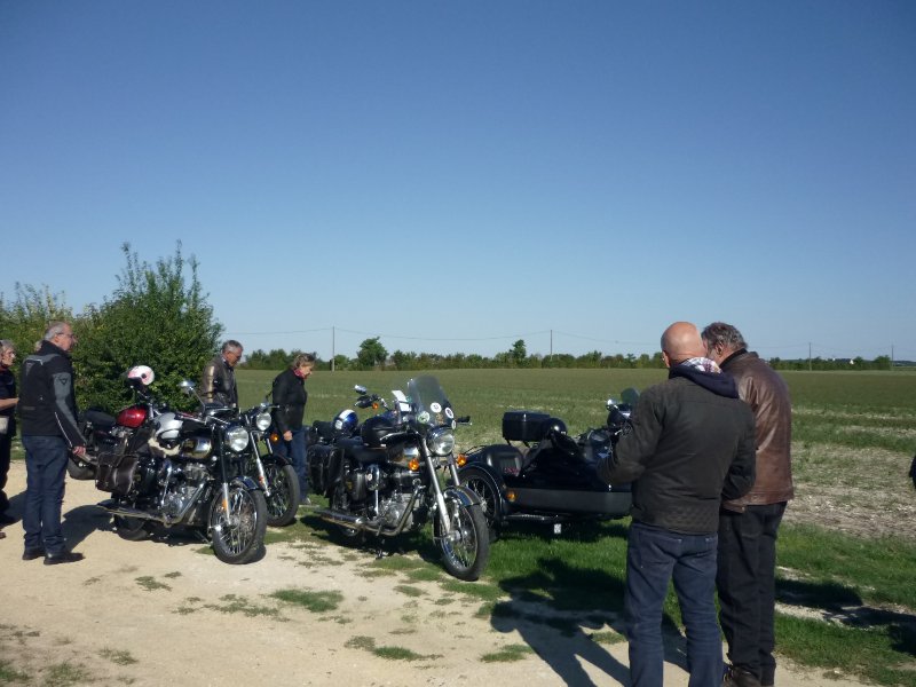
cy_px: 344
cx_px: 458
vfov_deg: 42.9
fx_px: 873
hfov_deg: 55.4
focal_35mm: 33
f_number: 8
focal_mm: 5.5
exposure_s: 1/640
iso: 200
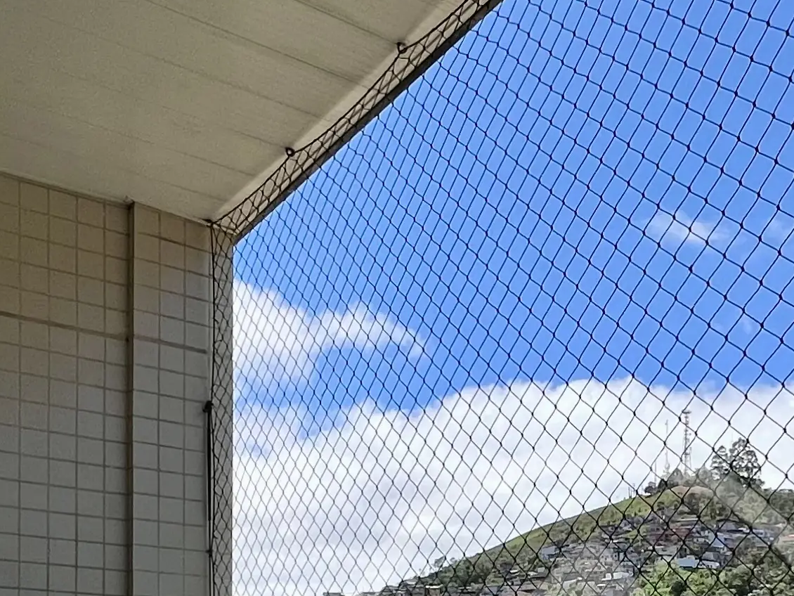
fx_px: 1055
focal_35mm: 46
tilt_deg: +0.7
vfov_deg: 27.6
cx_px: 596
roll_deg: -0.2
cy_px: 719
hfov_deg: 40.1
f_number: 1.8
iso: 32
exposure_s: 1/2874
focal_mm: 1.57
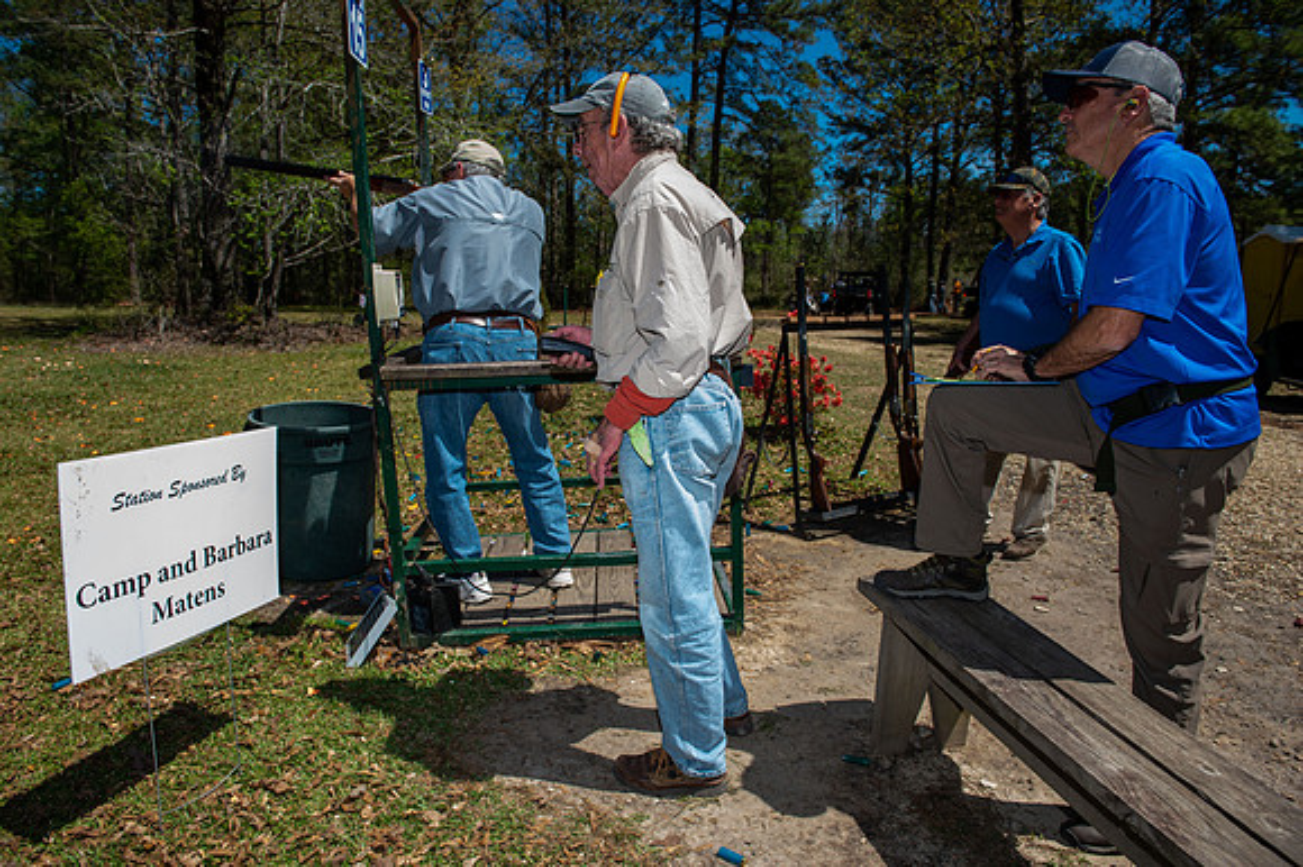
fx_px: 868
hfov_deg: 73.8
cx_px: 652
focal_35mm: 24
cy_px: 434
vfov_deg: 53.1
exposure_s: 1/250
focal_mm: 24
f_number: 5.6
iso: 50
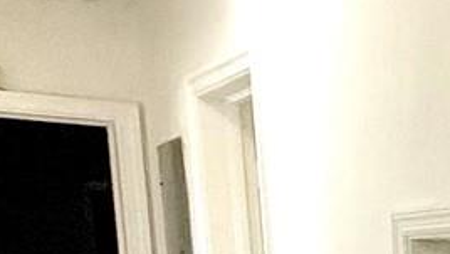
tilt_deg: -5.8
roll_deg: -0.3
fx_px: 1086
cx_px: 1095
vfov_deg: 12.5
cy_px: 412
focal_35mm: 91
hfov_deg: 14.5
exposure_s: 1/120
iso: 250
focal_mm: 2.22
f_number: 2.2
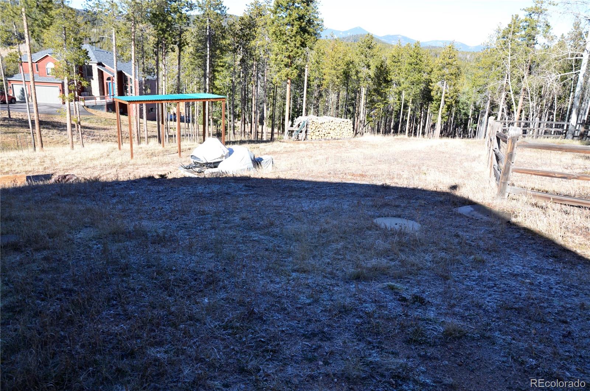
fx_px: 441
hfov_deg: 67.5
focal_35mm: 27
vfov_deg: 47.7
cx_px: 295
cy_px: 196
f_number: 7.1
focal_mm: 18
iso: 200
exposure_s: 1/200
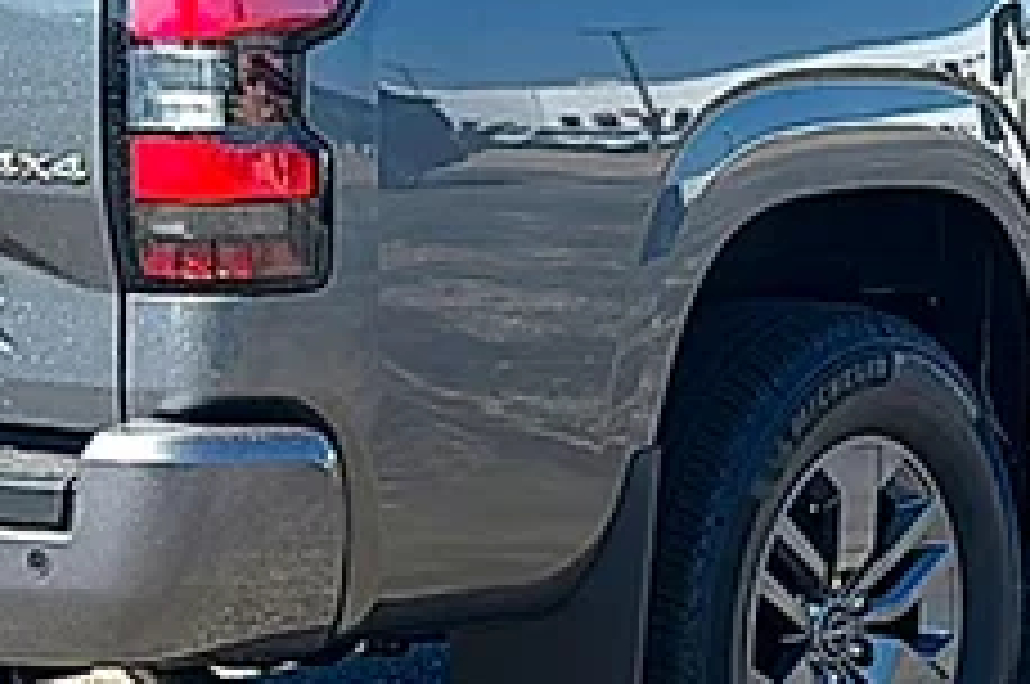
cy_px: 182
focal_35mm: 121
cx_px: 567
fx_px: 3457
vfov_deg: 11.3
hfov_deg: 16.9
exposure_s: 1/2899
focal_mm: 6.86
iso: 80
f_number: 1.78
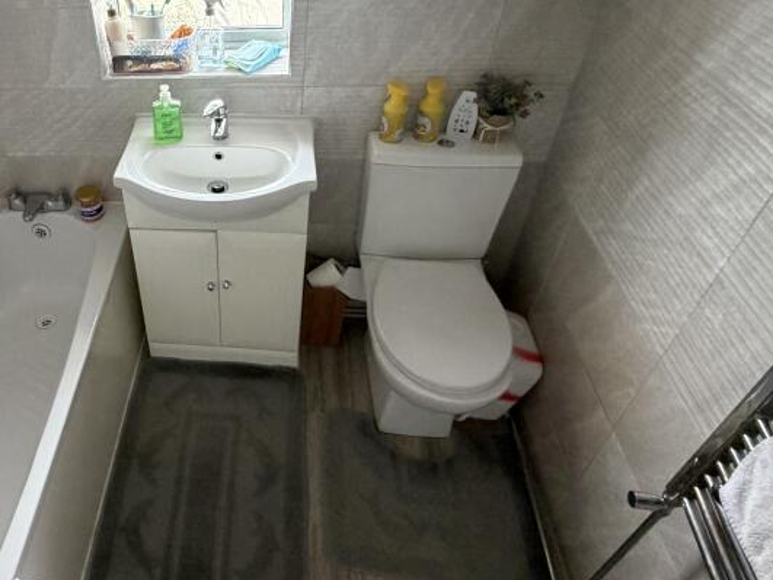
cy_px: 233
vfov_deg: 51.0
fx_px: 603
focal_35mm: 27
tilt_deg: -38.9
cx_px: 186
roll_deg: +6.4
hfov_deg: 61.4
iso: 400
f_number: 2.2
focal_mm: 2.22
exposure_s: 1/60
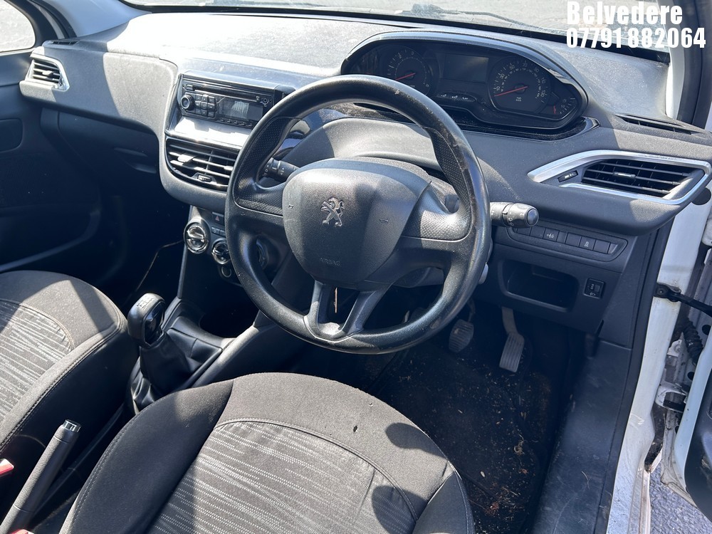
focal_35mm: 26
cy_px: 267
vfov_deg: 53.1
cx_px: 356
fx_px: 535
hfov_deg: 67.3
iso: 40
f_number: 1.5
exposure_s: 1/225
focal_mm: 5.7
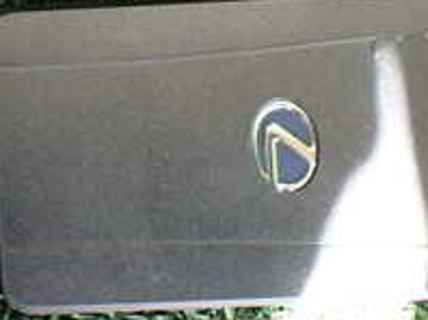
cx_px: -82
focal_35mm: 91
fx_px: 1124
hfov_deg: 20.2
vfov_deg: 15.9
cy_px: 13
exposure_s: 1/125
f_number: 2.3
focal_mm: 5.4
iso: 500
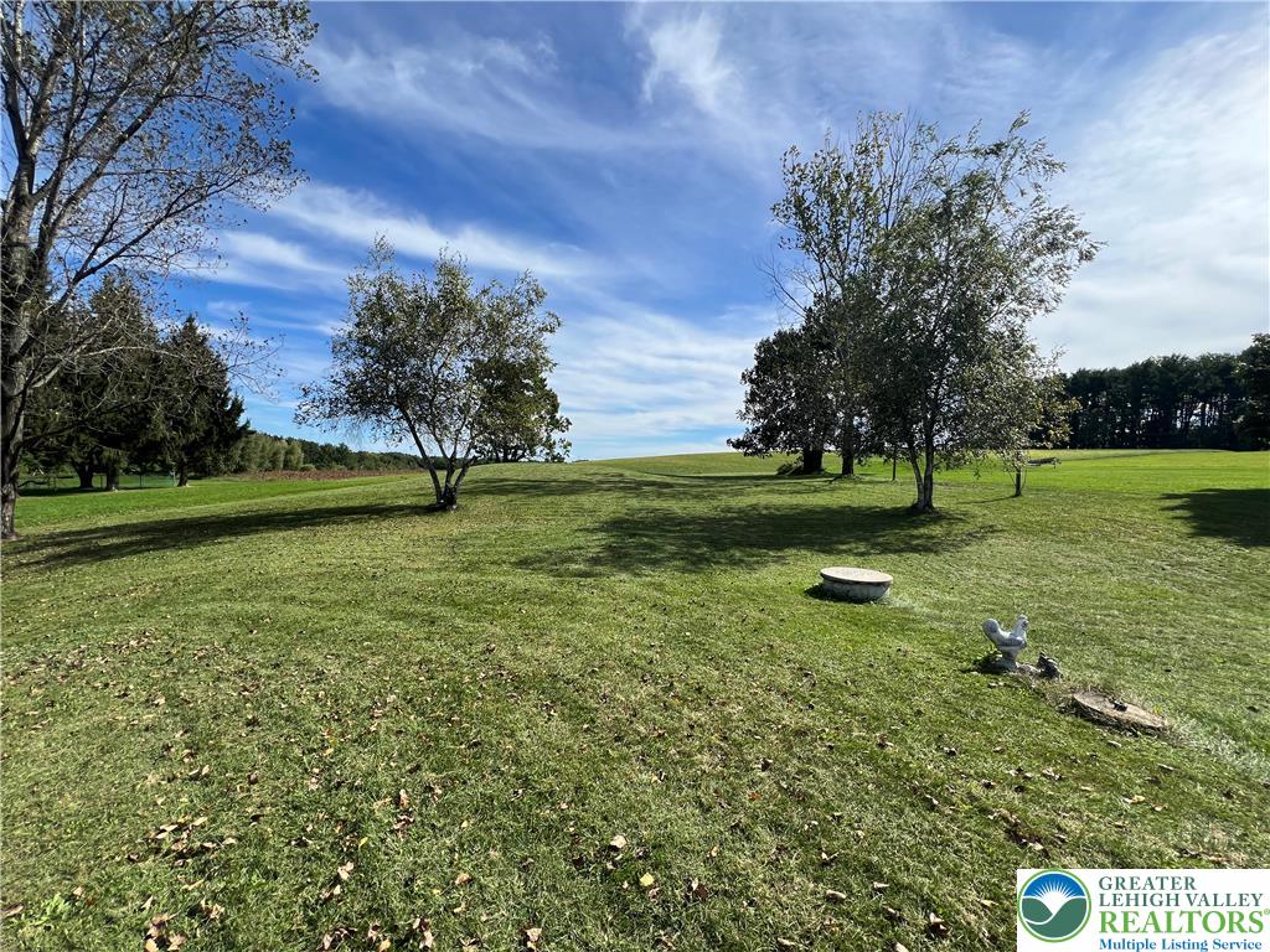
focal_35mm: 13
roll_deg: -1.9
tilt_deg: -0.8
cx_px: 635
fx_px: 477
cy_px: 476
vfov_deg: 89.9
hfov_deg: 106.2
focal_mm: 1.57
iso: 32
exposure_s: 1/1815
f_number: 1.8
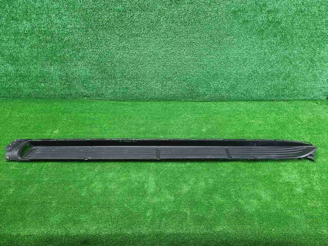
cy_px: 123
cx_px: 164
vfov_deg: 53.1
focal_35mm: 26
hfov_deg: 67.3
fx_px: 246
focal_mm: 5.4
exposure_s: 1/50
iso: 244
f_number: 1.8
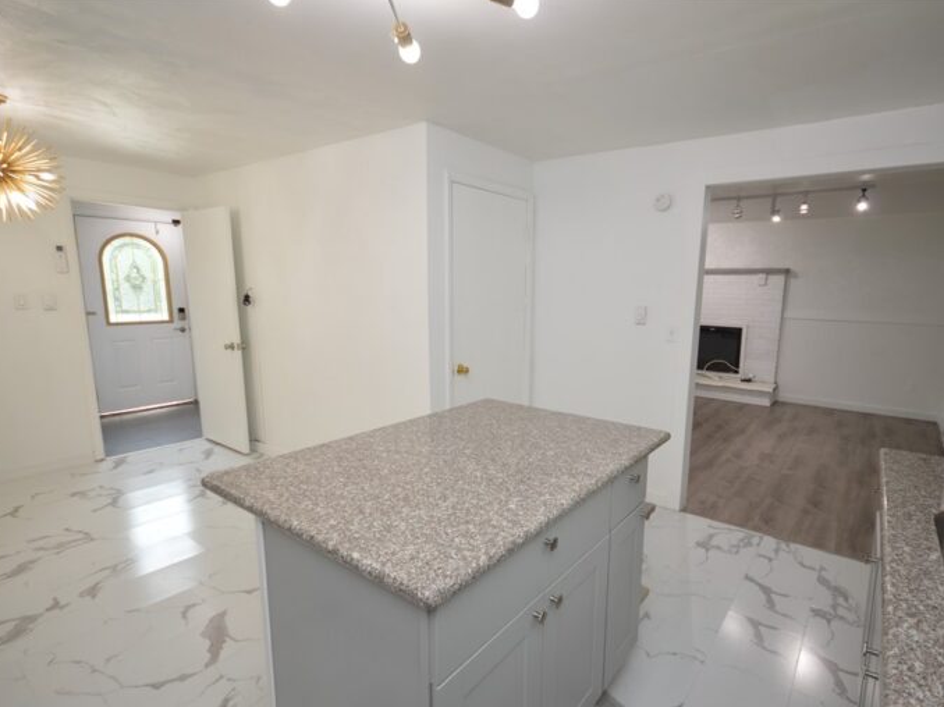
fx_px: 463
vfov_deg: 74.7
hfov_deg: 90.7
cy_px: 364
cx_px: 525
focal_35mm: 17
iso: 400
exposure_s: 1/80
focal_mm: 10
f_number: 4.5
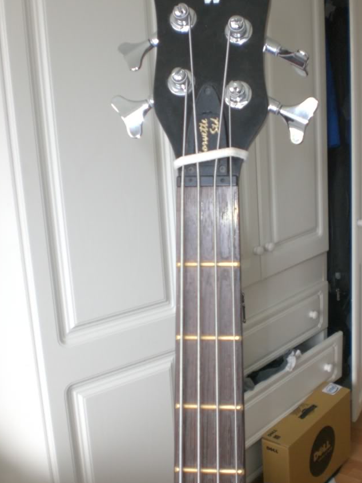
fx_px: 642
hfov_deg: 31.5
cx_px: 203
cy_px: 217
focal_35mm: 46
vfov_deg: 41.2
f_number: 3.1
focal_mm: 6.3
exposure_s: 1/80
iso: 200
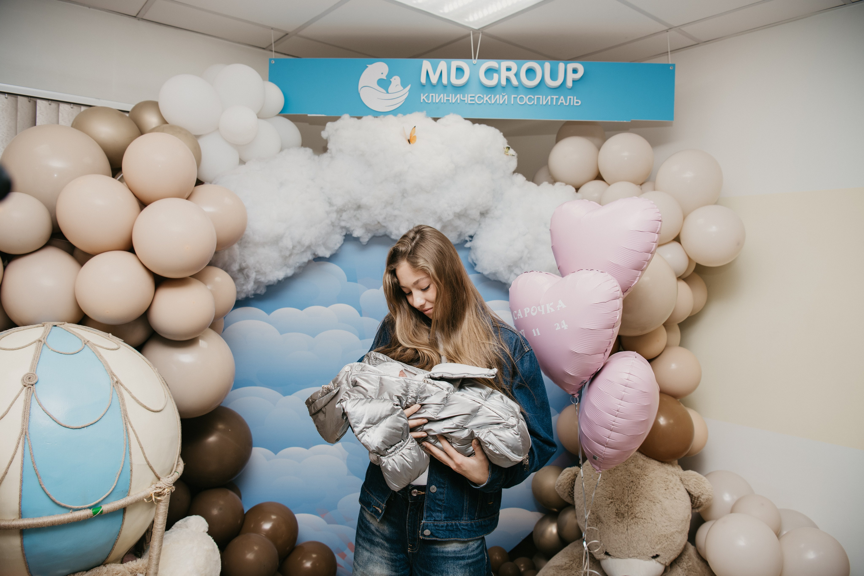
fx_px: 576
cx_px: 432
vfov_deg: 53.1
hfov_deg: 73.7
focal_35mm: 24
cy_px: 288
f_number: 4
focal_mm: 24
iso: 160
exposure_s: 1/160
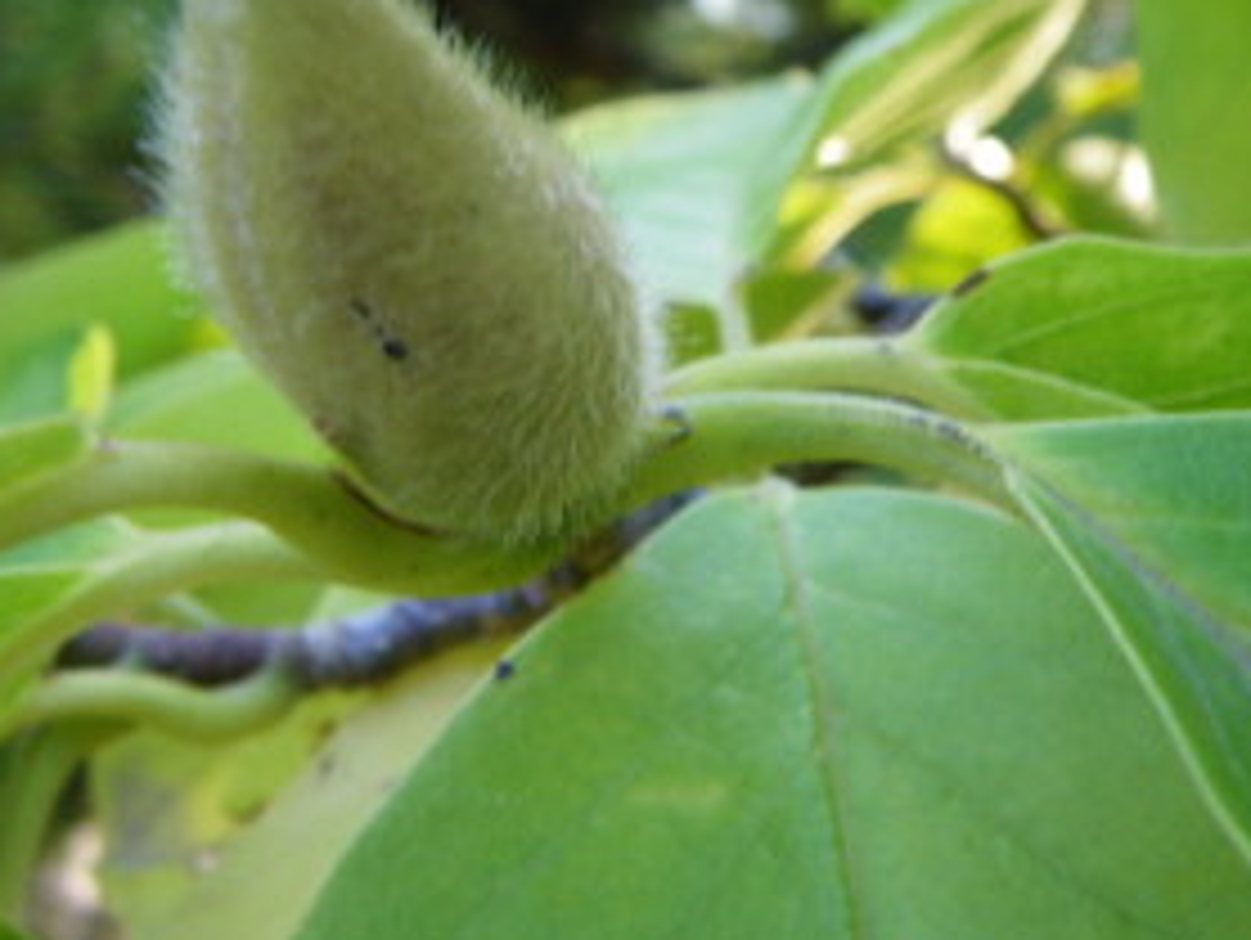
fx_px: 1989
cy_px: 396
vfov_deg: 26.6
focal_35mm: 55
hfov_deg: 34.9
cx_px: 639
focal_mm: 6.1
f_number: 3.8
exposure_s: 1/50
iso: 125
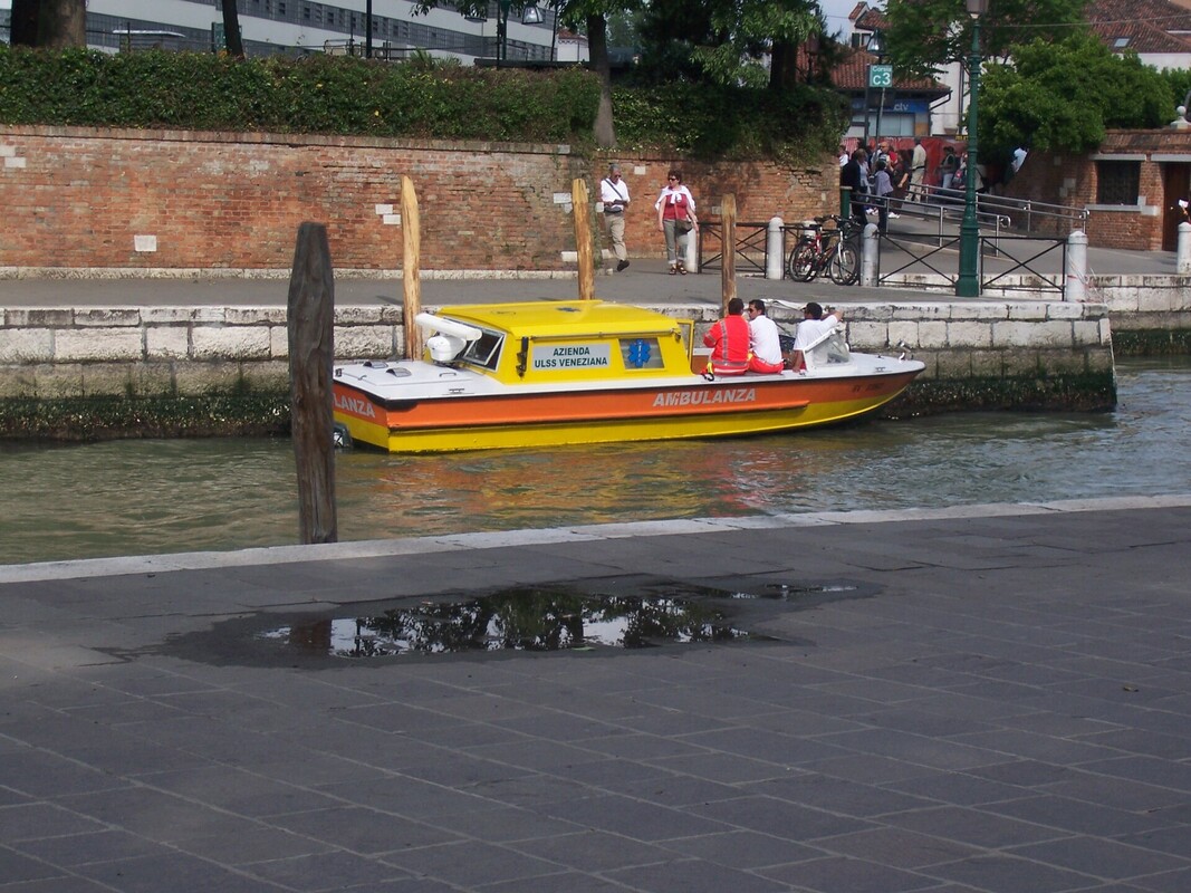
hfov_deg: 22.5
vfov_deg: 17.0
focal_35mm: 87
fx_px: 2993
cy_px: 446
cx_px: 596
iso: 80
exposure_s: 1/640
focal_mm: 14.9
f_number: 4.5
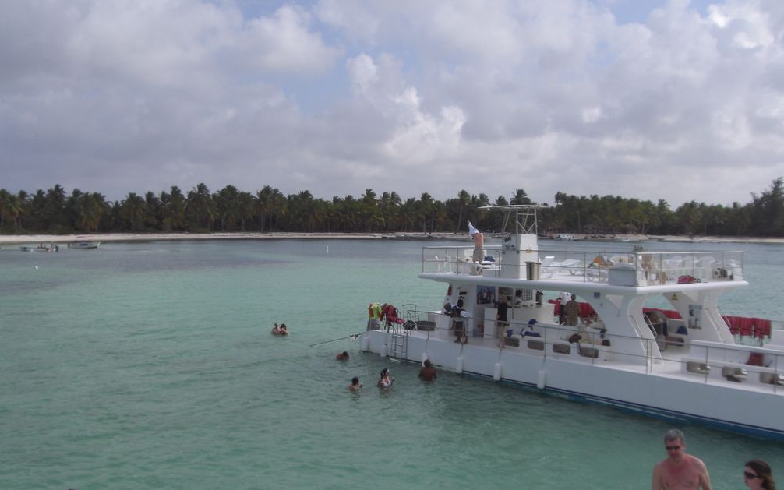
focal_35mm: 41
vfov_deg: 31.2
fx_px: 876
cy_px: 275
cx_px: 387
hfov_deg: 48.2
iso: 64
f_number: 8
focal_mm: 6.2
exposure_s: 1/250
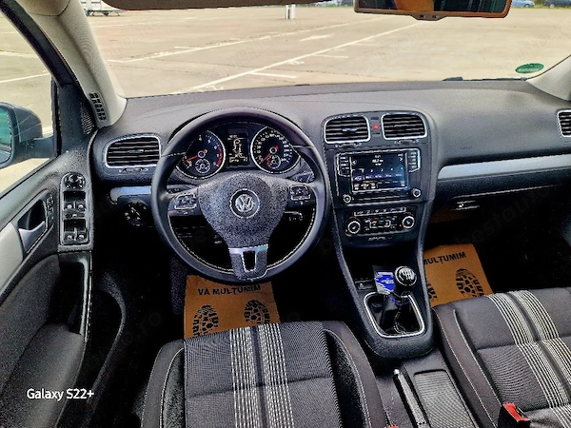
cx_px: 286
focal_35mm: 23
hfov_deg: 73.9
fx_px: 379
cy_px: 214
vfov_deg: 58.9
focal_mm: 5.4
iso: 50
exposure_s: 1/182
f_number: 1.8
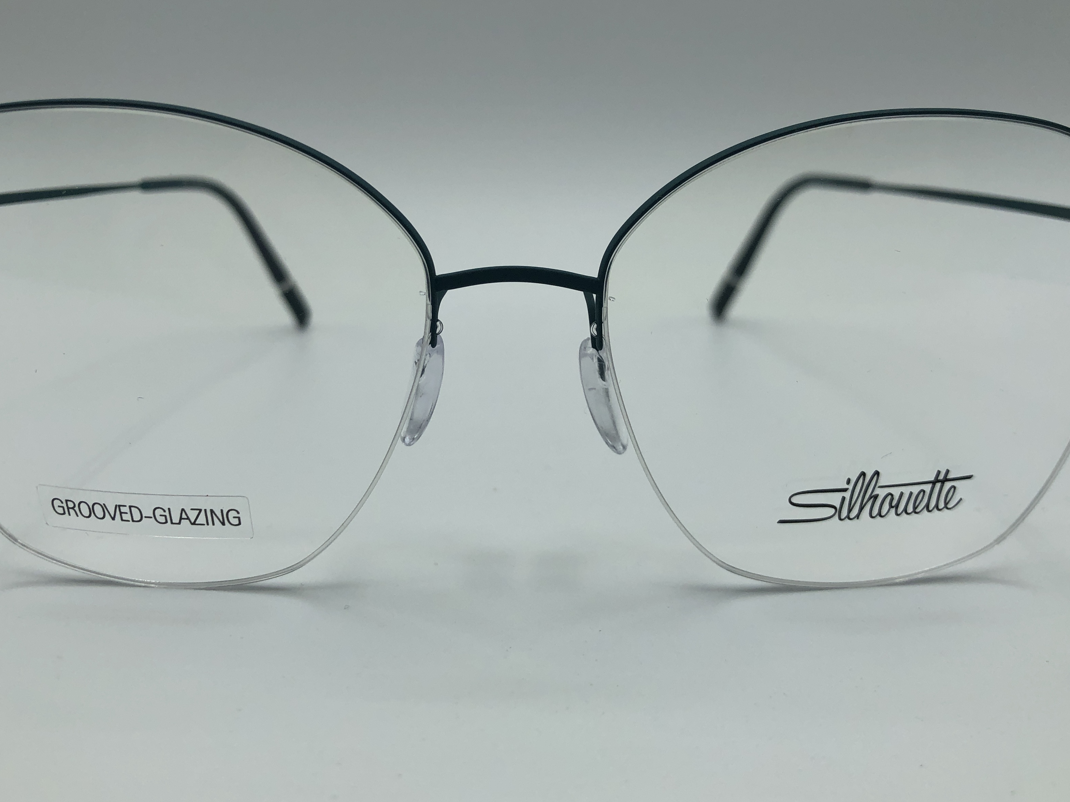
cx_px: 509
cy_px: 348
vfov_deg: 39.6
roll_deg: -0.1
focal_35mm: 36
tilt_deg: -8.5
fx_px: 1113
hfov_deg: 51.3
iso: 25
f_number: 1.8
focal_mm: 4
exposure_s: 1/1021
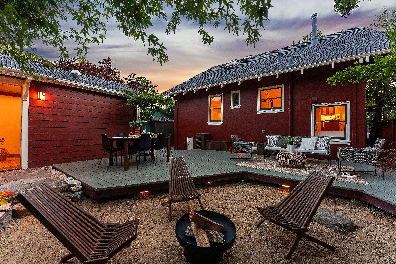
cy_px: 132
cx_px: 198
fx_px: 154
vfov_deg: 81.2
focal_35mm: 14
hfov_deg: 104.3
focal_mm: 14
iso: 320
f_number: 7.1
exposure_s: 1/5
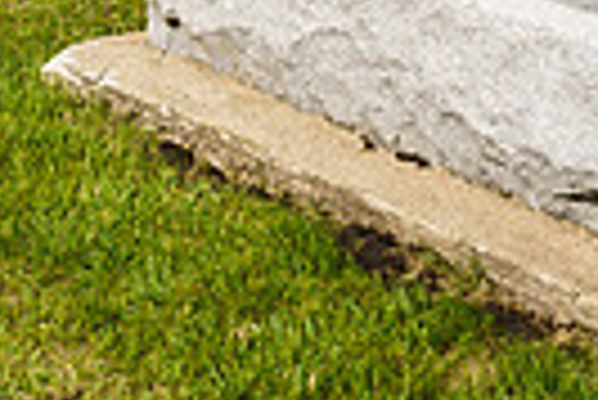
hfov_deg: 11.2
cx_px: 72
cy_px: -303
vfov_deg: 7.4
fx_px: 3026
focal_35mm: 182
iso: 200
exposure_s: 1/2000
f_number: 4.5
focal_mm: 41.4
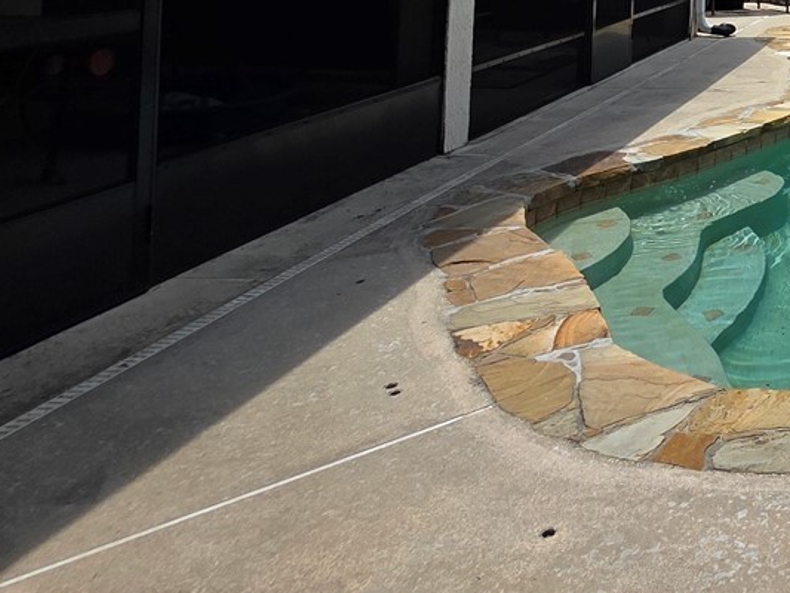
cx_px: 1072
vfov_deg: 31.8
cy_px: -86
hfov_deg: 32.7
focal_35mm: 39
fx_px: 890
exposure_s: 1/2961
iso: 40
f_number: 1.9
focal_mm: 2.2
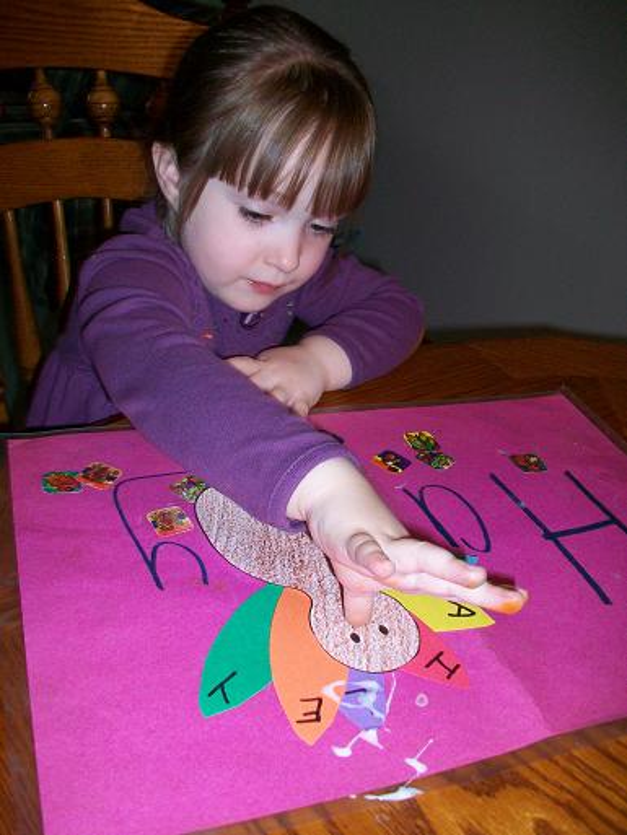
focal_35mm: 32
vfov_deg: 56.8
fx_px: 773
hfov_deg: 44.2
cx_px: 314
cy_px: 418
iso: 120
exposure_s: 1/60
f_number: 2.8
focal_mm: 5.7
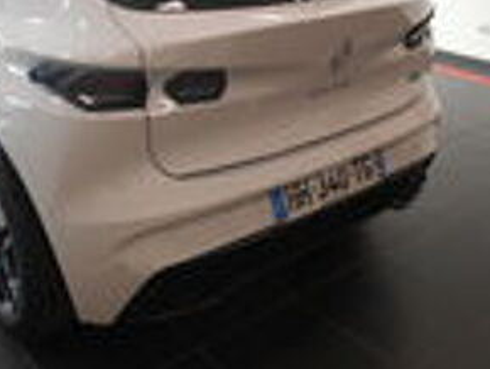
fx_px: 609
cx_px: 150
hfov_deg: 43.0
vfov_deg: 33.1
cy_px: 100
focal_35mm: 43
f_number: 3.4
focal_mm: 4.7
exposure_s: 1/30
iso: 140
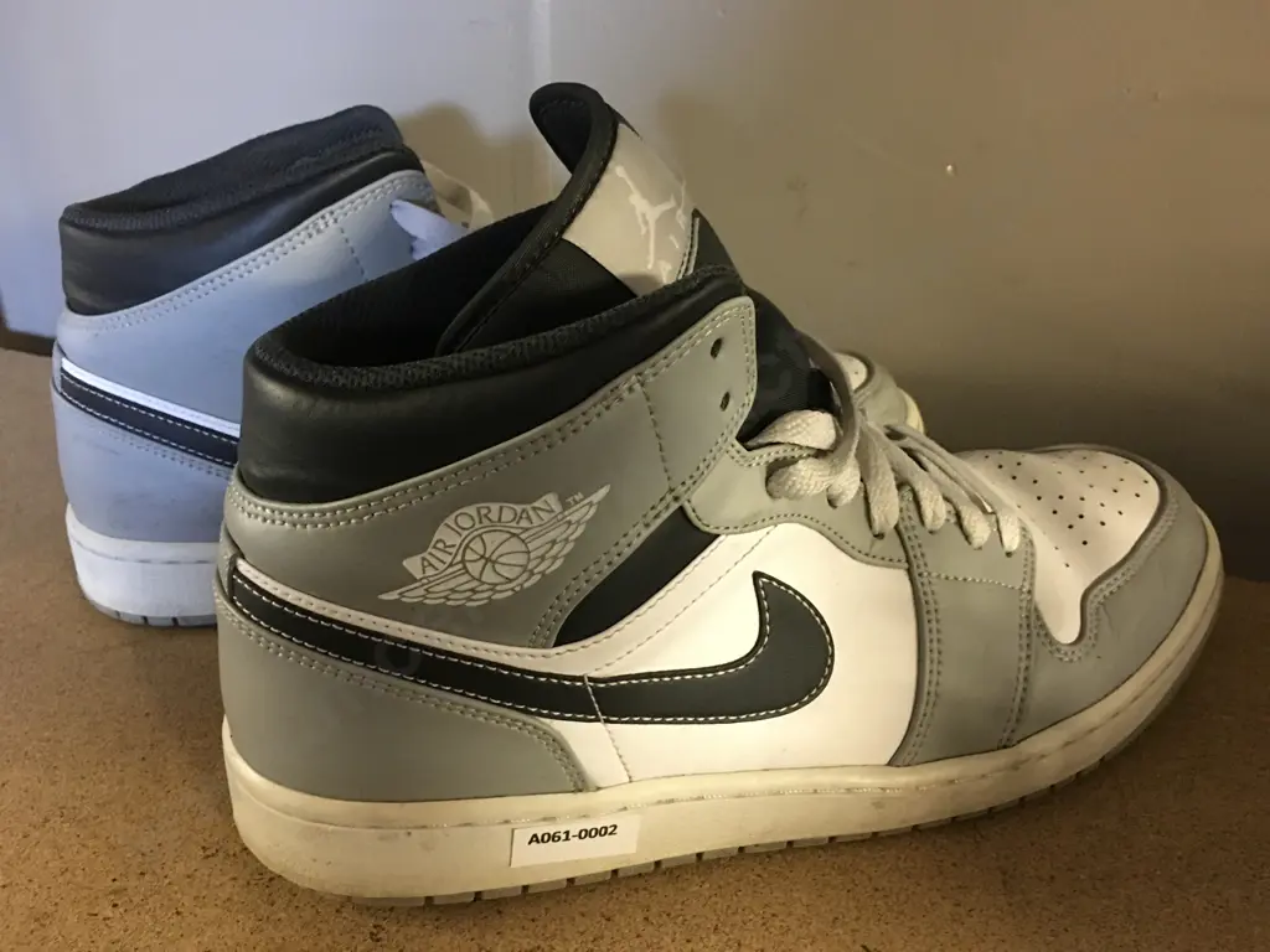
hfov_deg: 61.7
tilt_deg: -27.3
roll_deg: -1.2
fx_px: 1064
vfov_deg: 48.2
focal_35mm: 29
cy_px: 476
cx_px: 635
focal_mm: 4.15
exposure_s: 1/8
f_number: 2.2
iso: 160
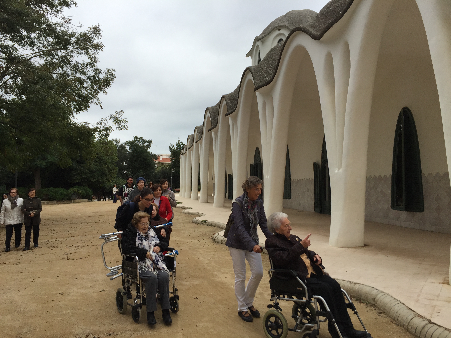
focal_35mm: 29
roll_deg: -1.1
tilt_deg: +2.7
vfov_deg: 48.2
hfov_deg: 61.7
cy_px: 169
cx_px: 226
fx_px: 378
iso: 32
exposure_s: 1/964
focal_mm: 4.15
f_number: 2.2
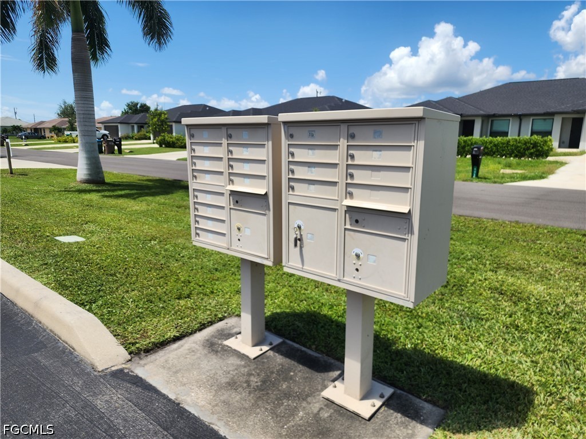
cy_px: 220
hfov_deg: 73.9
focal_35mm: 23
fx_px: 389
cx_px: 293
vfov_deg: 58.9
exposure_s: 1/986
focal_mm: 6.4
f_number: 1.8
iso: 12
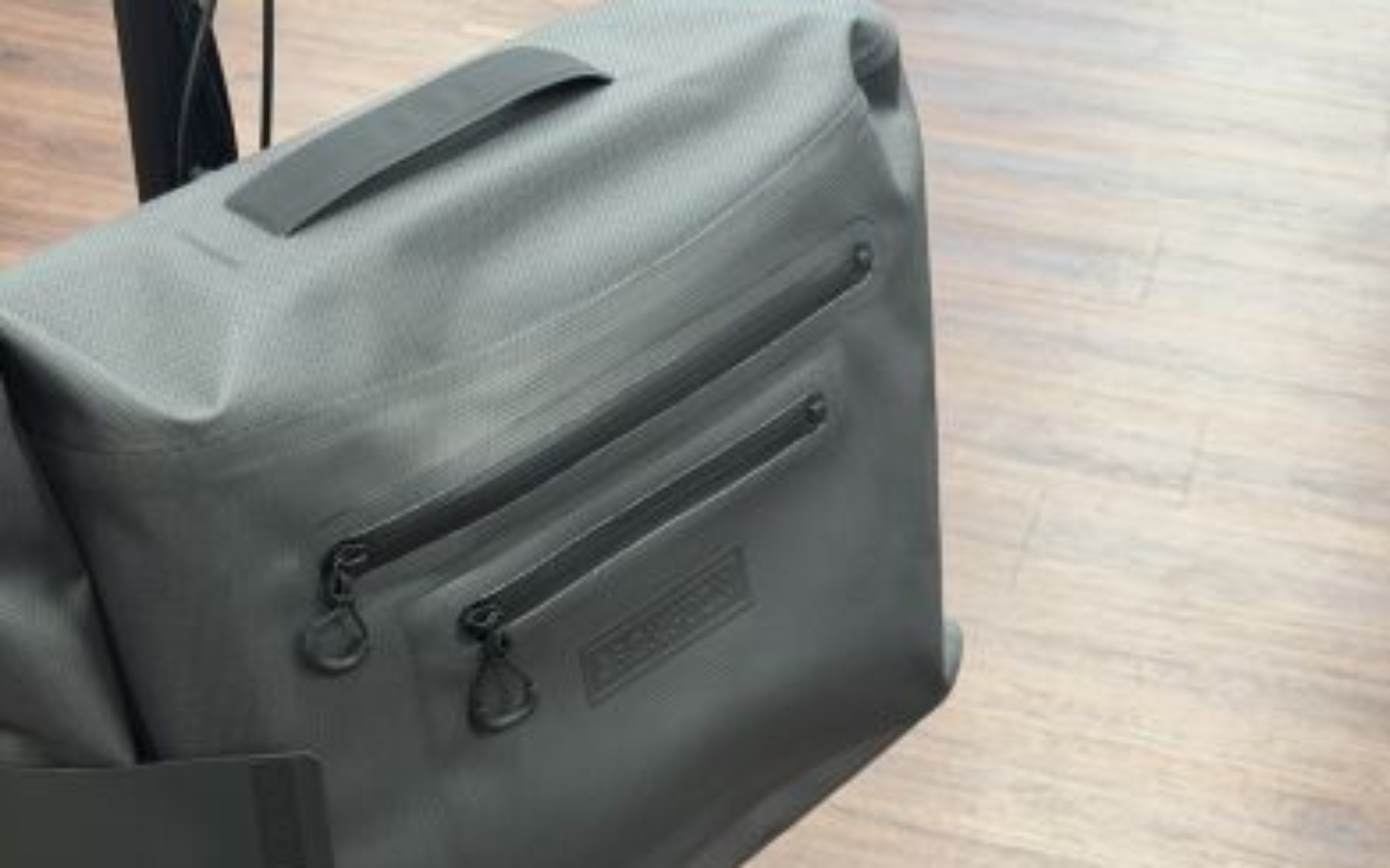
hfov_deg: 26.9
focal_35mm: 76
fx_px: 2878
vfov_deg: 17.0
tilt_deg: -38.8
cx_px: 405
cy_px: 694
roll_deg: -1.0
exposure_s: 1/50
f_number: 1.78
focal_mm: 6.76
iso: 160
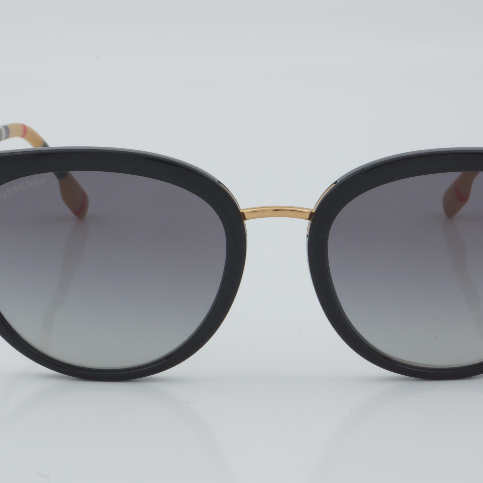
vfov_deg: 16.5
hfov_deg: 16.5
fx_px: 1668
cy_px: 242
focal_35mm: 106
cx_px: 273
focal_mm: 55
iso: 100
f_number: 32
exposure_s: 1/4
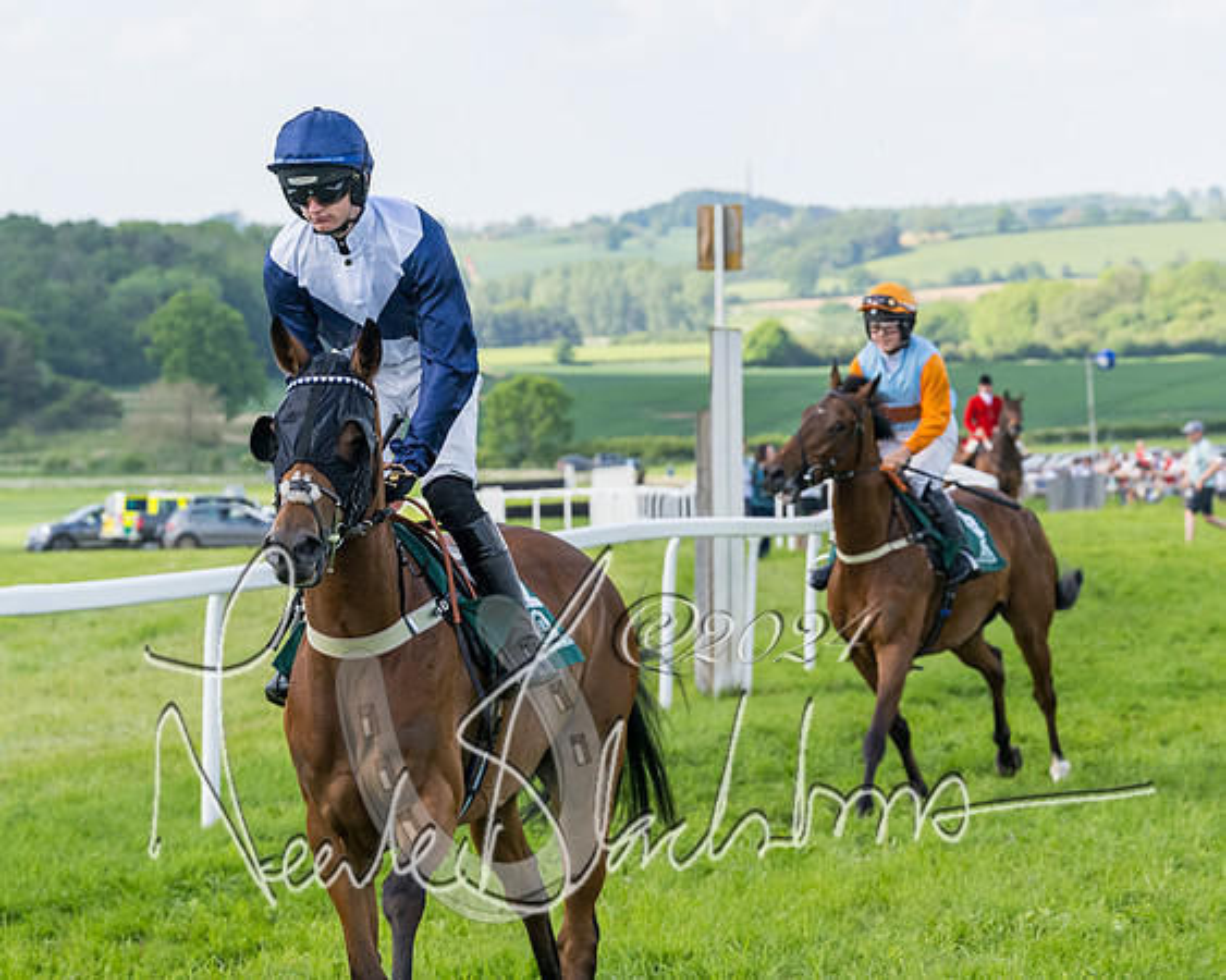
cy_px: 394
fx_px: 5862
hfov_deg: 11.9
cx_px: 569
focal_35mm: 162
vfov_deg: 9.6
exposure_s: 1/1600
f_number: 5
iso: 400
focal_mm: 80
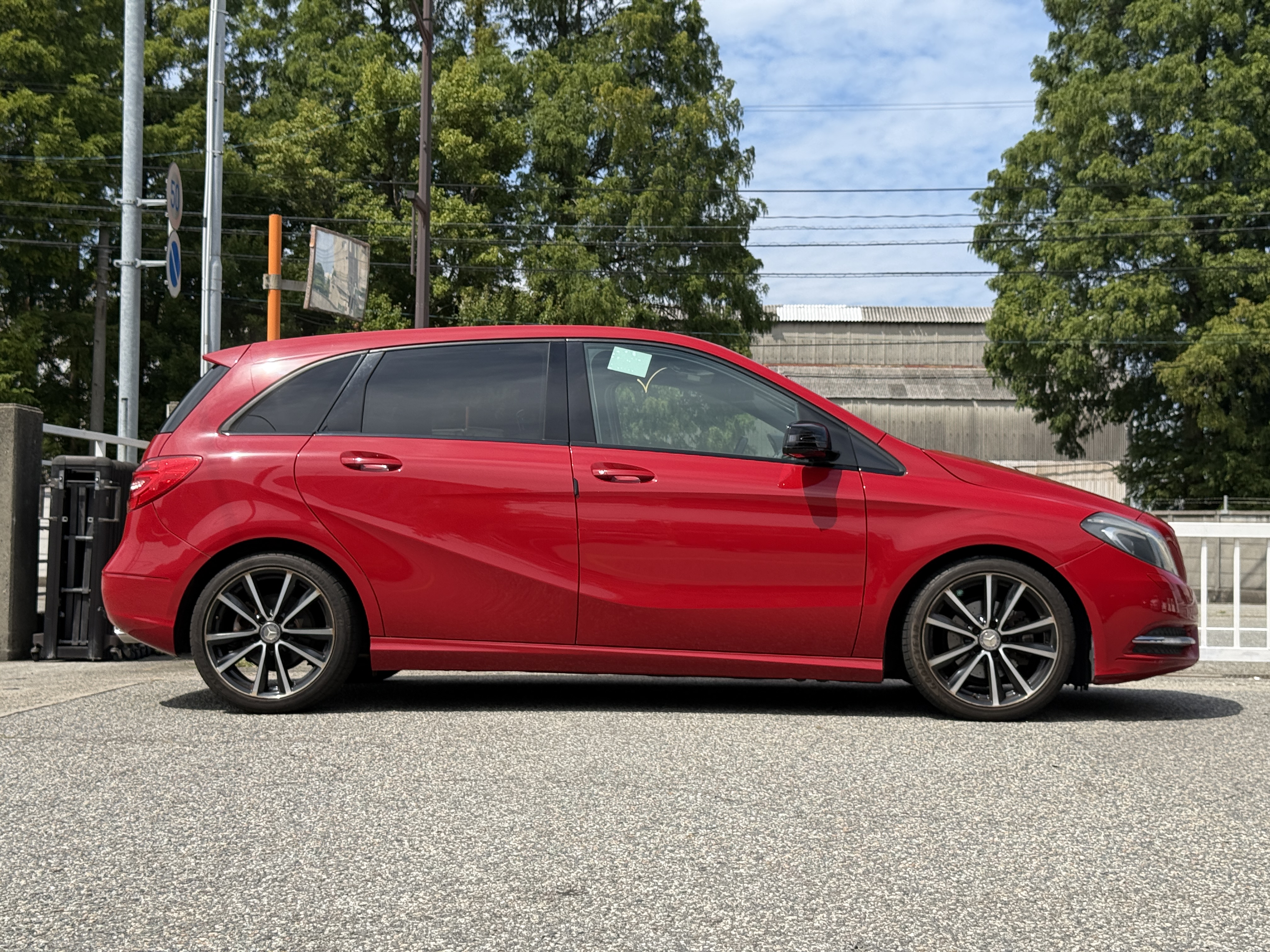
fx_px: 1761
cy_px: 476
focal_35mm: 48
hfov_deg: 39.7
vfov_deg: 30.3
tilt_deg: +2.8
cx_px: 635
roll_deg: -1.4
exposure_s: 1/5587
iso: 100
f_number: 1.78
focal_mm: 6.76
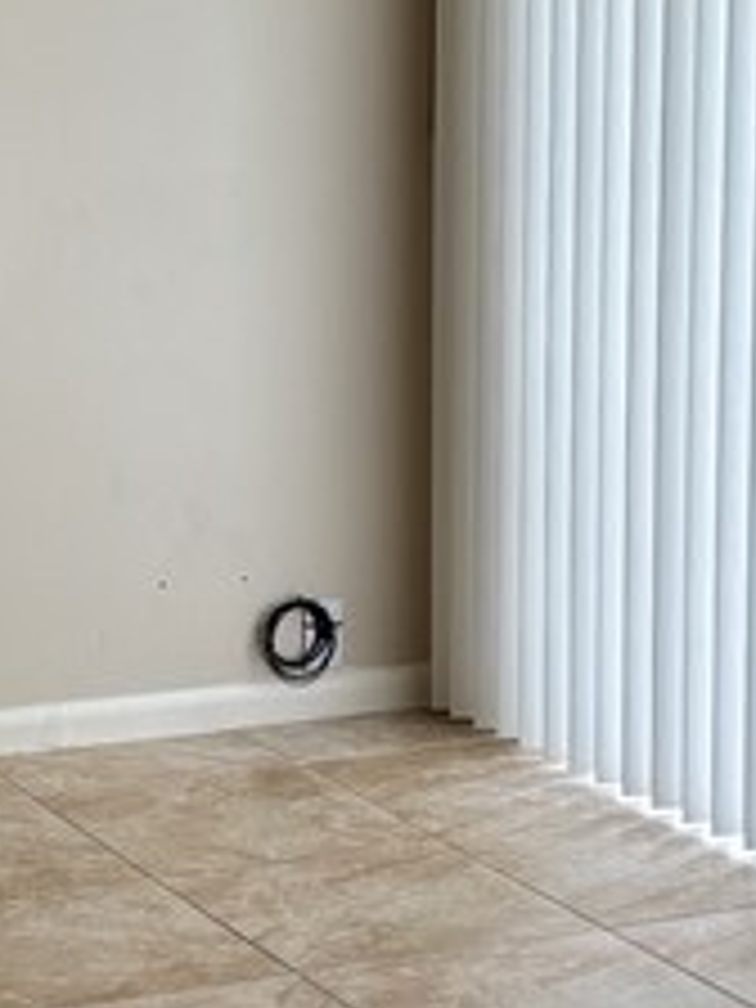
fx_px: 3465
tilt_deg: -10.4
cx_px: 140
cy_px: 450
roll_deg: -0.1
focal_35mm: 119
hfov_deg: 12.4
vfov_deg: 16.5
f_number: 1.6
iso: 64
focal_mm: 5.96
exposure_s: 1/60
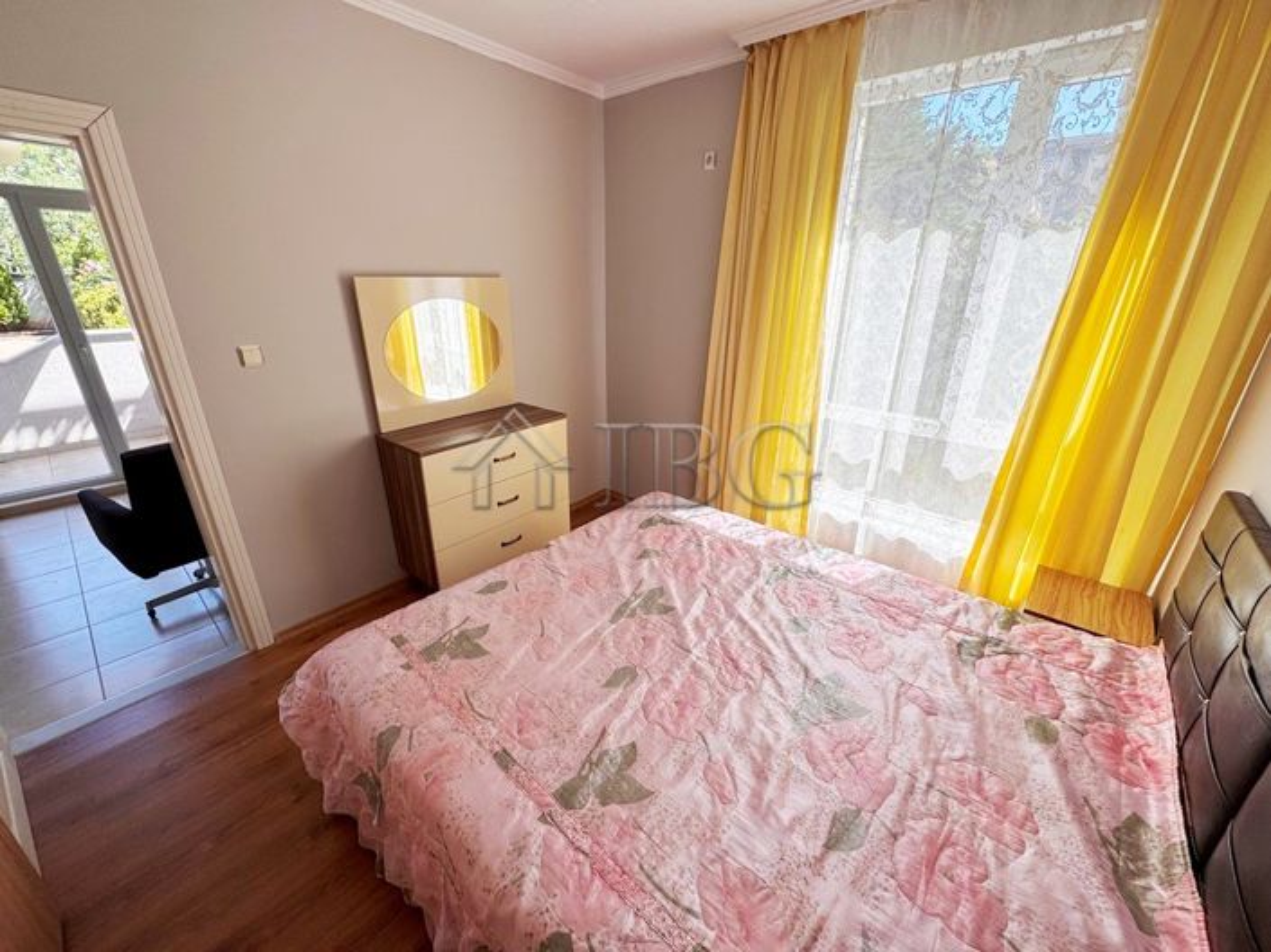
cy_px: 476
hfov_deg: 102.1
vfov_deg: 85.6
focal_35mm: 14
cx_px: 636
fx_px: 514
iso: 40
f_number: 2.2
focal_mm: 2.22
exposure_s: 1/343
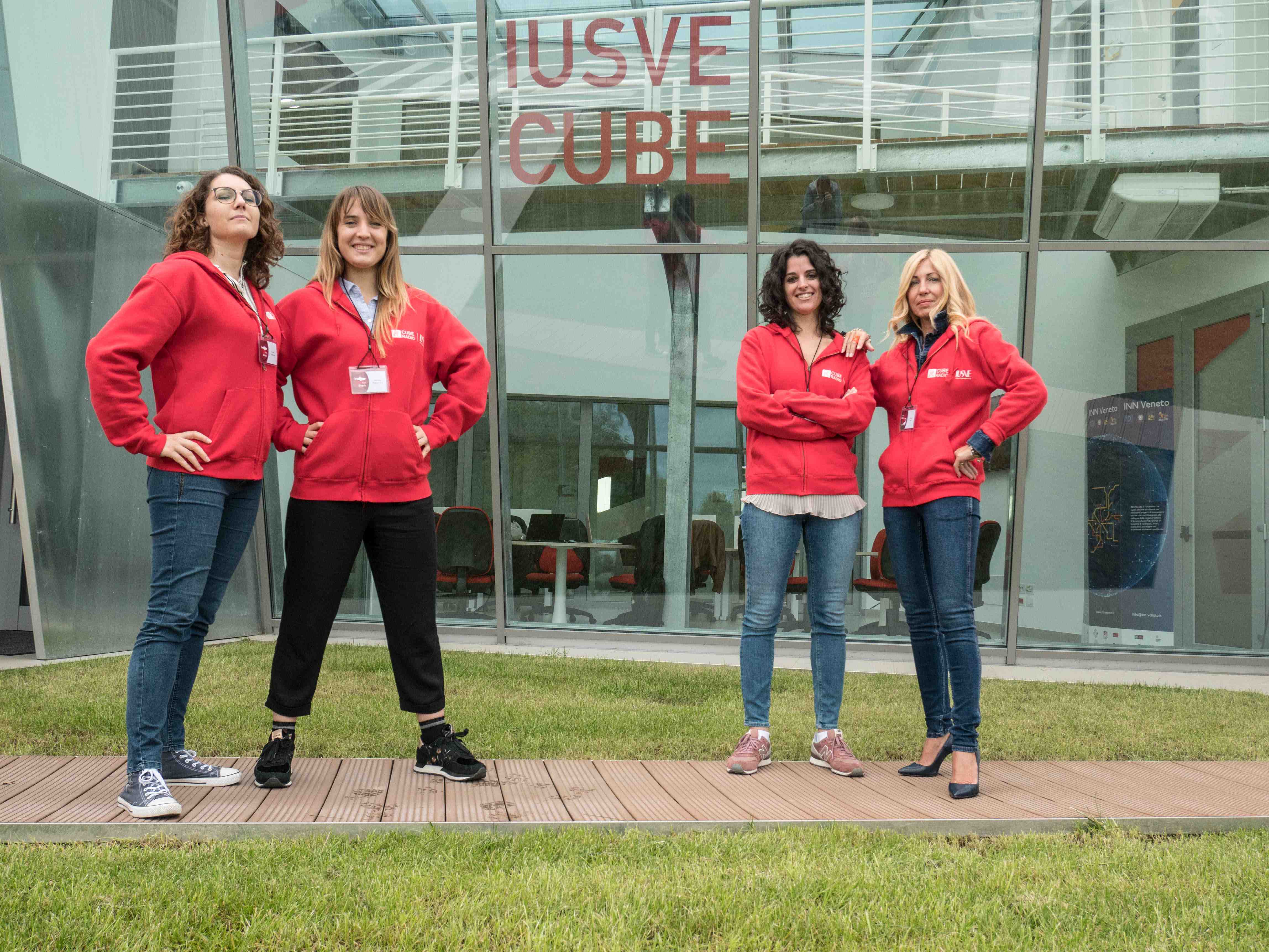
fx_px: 1247
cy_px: 476
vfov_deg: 41.8
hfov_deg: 53.9
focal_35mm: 34
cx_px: 634
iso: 200
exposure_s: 1/160
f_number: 5.6
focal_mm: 17
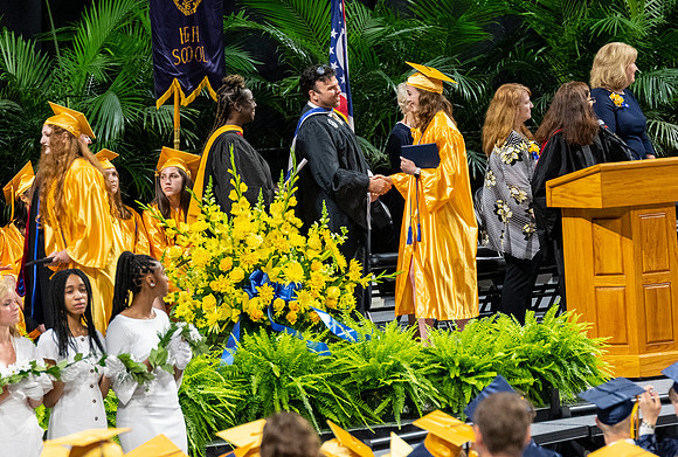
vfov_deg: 4.1
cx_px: 424
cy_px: 232
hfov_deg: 6.1
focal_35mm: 337
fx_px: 6375
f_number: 4
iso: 2000
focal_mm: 190
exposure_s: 1/200
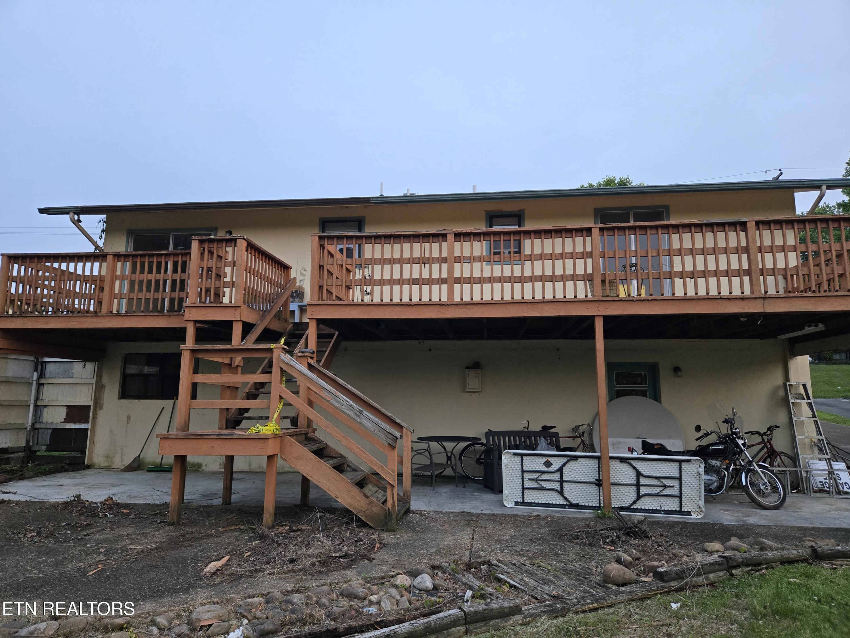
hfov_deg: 73.9
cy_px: 319
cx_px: 425
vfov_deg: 58.9
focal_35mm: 23
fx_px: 565
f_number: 1.8
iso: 500
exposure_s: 1/240
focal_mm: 5.4
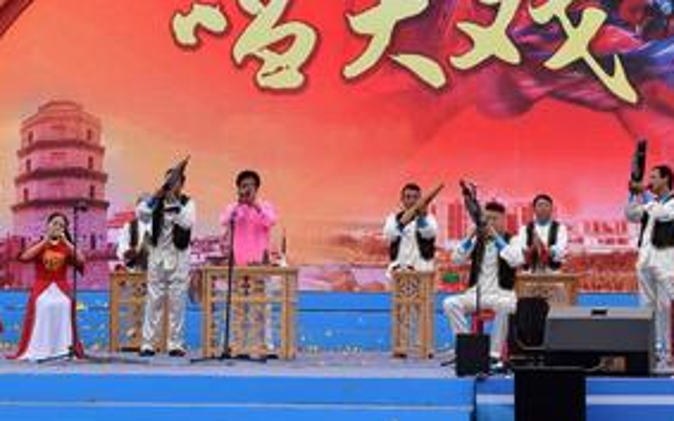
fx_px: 2181
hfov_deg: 17.6
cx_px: 343
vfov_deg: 11.0
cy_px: 124
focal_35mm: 119
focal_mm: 55
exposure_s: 1/320
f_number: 8
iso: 200
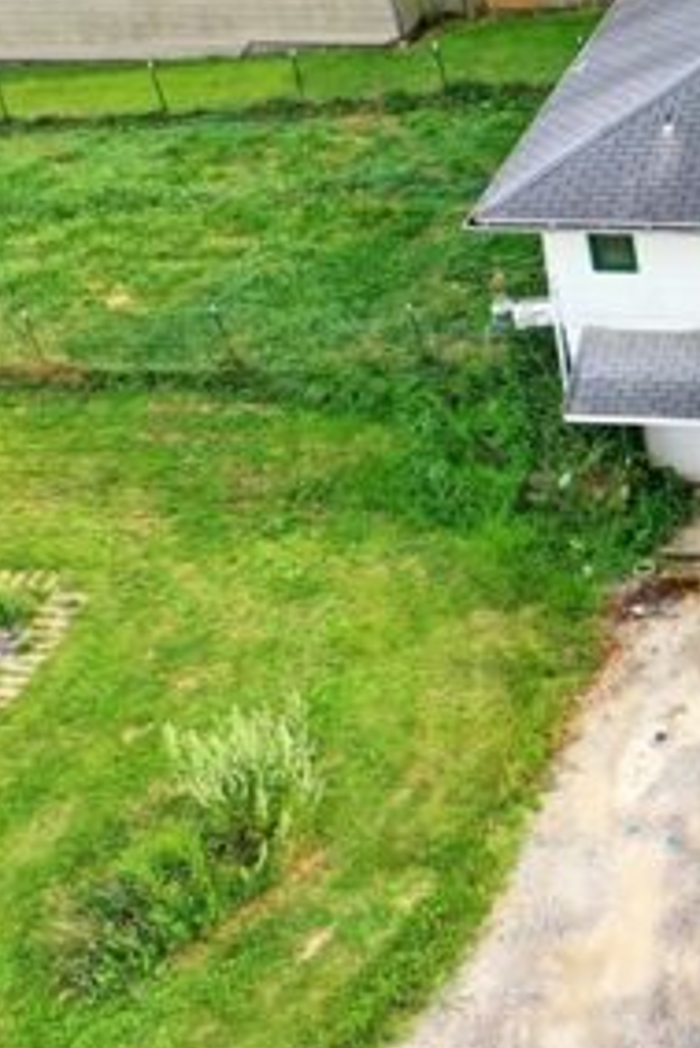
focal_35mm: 79
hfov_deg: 15.2
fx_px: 2301
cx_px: 1215
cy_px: 254
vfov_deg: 25.3
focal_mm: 10.26
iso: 100
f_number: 4.5
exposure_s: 1/200
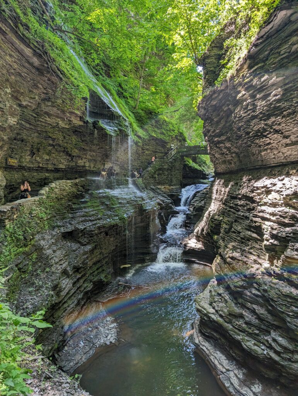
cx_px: 149
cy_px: 198
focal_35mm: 24
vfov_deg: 71.5
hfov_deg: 56.9
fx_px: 275
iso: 23
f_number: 1.68
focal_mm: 6.9
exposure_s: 1/102
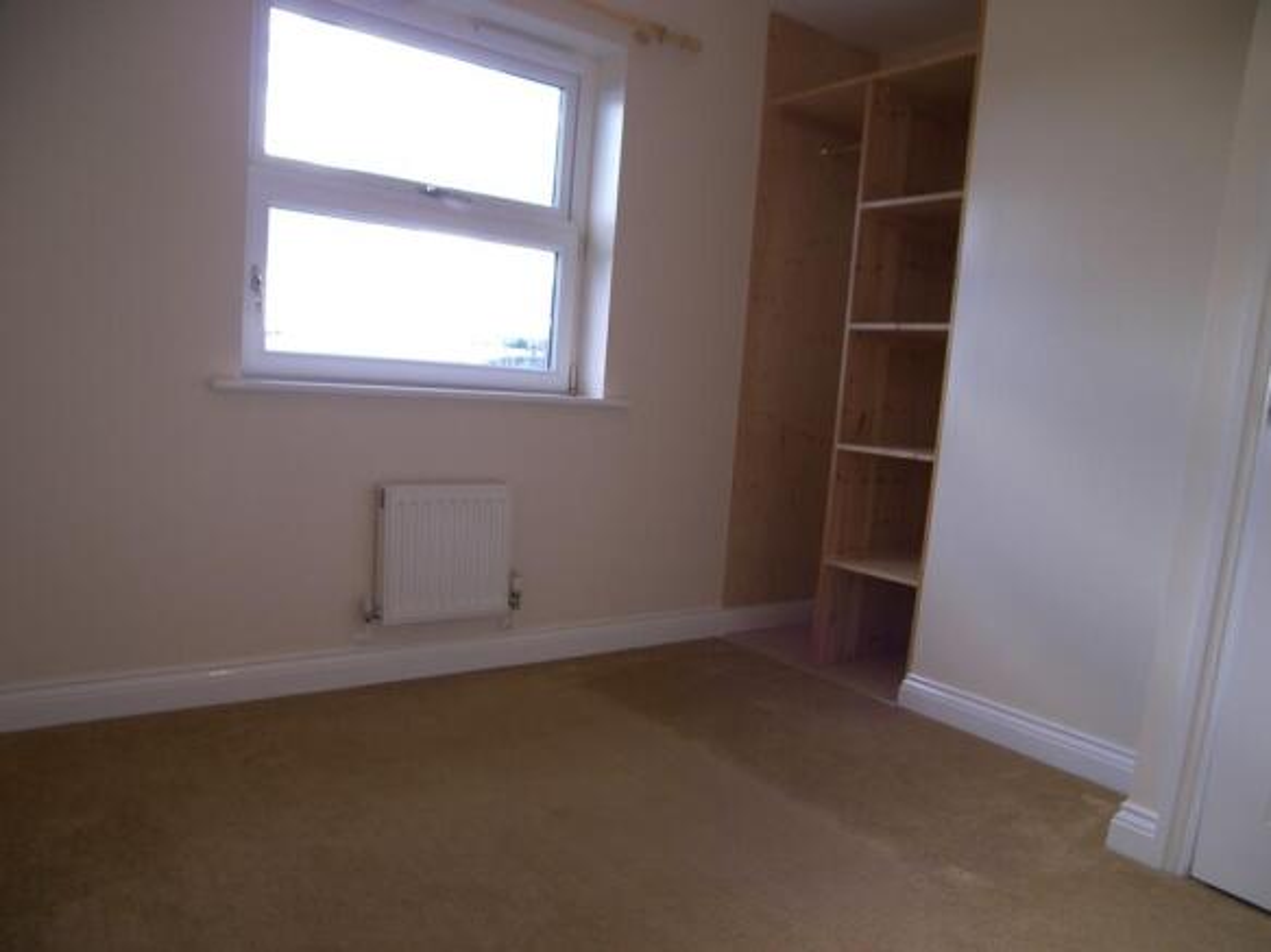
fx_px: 1101
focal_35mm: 30
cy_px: 476
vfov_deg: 46.8
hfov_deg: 60.0
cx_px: 636
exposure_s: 1/50
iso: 50
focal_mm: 6.4
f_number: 3.2
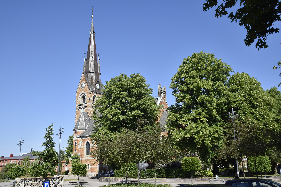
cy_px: 94
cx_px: 140
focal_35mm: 33
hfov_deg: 57.2
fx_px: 258
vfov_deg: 40.0
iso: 400
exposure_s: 1/1250
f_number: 5.6
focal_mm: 22
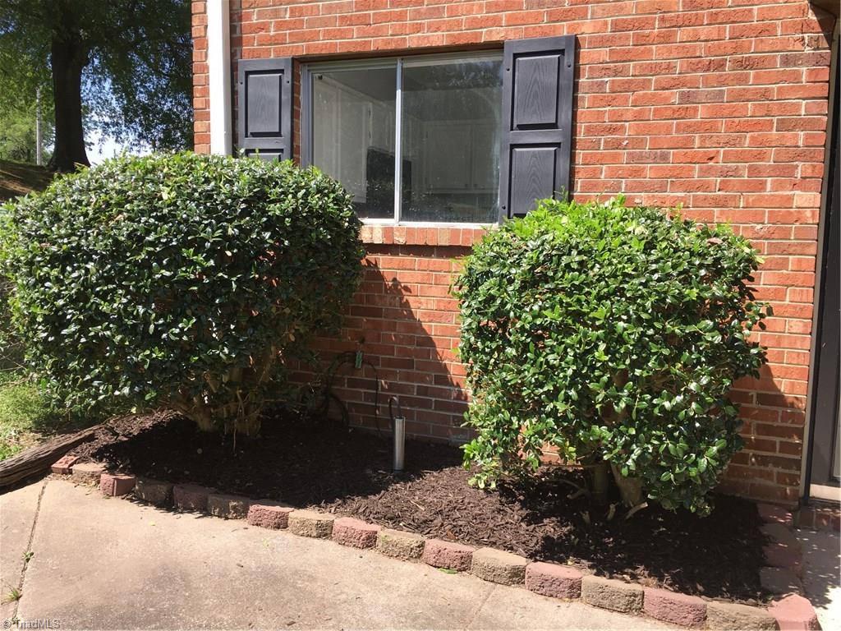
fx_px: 705
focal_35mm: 29
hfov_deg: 61.7
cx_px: 420
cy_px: 316
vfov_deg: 48.2
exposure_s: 1/625
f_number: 2.2
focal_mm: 4.15
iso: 25
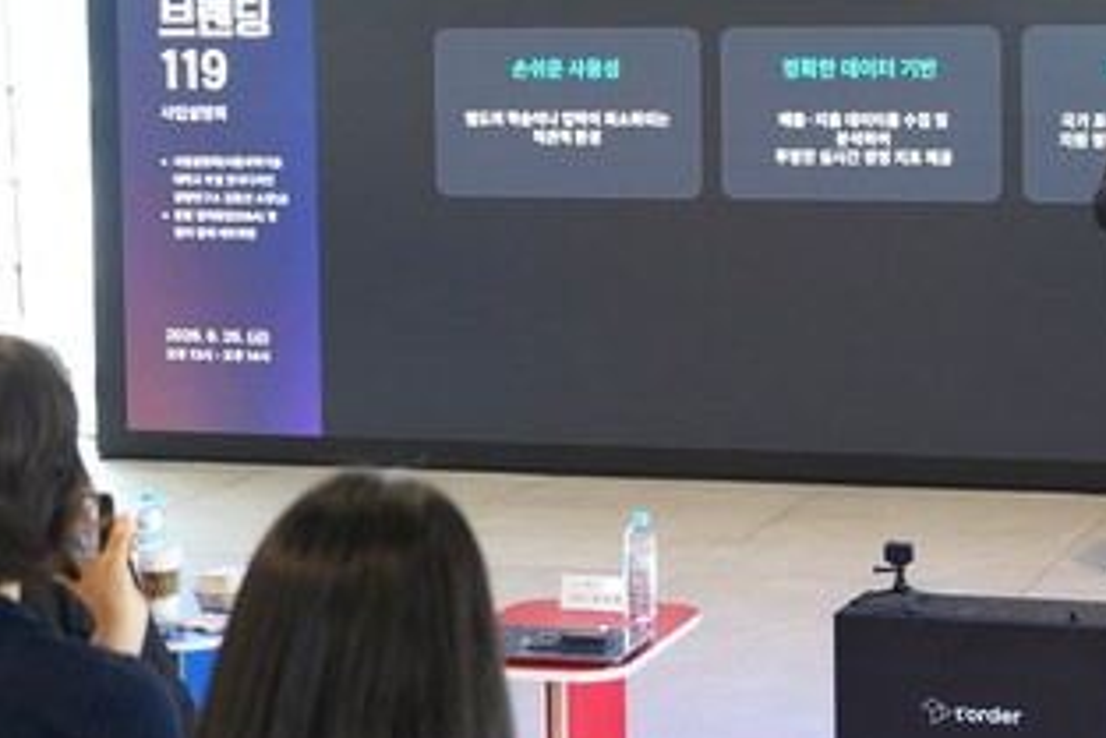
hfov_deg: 21.7
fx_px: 2828
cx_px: 943
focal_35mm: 92
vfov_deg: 14.8
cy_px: 138
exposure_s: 1/60
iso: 800
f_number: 4
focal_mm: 48
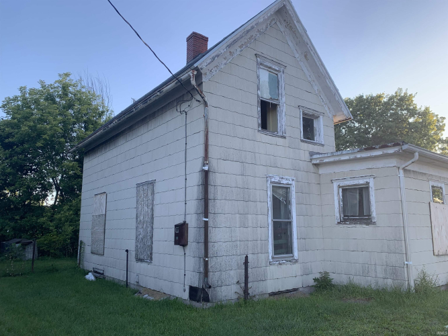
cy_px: 168
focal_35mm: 26
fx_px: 336
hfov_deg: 67.3
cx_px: 224
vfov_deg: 53.0
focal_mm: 4.25
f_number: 1.8
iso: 25
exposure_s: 1/344
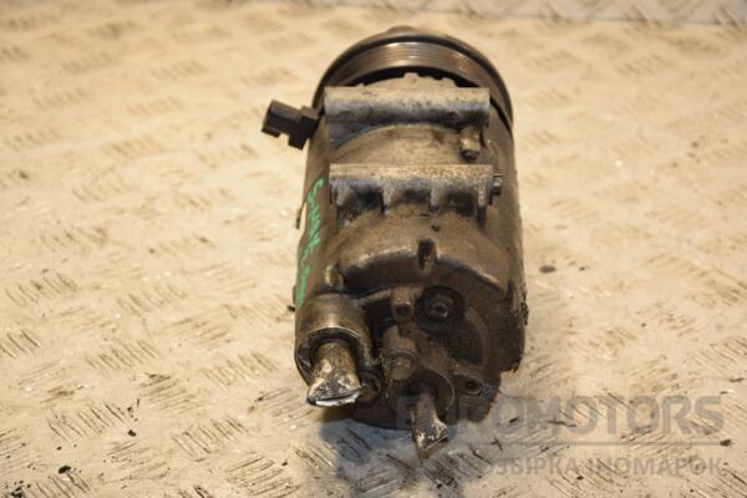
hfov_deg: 19.5
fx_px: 2179
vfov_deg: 13.0
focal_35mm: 105
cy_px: 249
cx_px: 374
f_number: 5.6
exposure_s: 1/200
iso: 800
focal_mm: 70
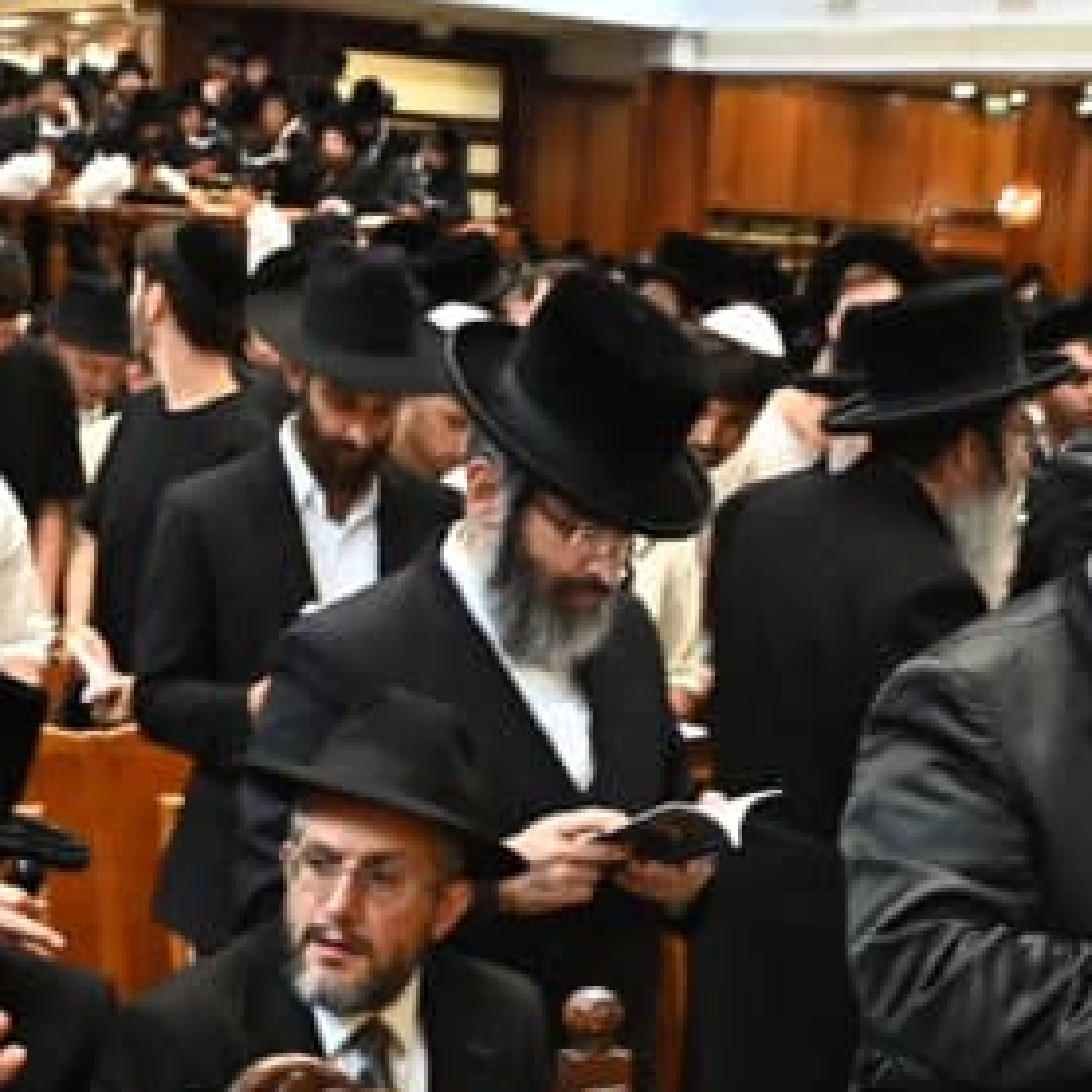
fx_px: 2677
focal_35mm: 75
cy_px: 1288
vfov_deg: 21.5
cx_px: 719
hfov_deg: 23.0
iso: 3200
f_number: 4.5
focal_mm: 24
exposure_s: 1/125
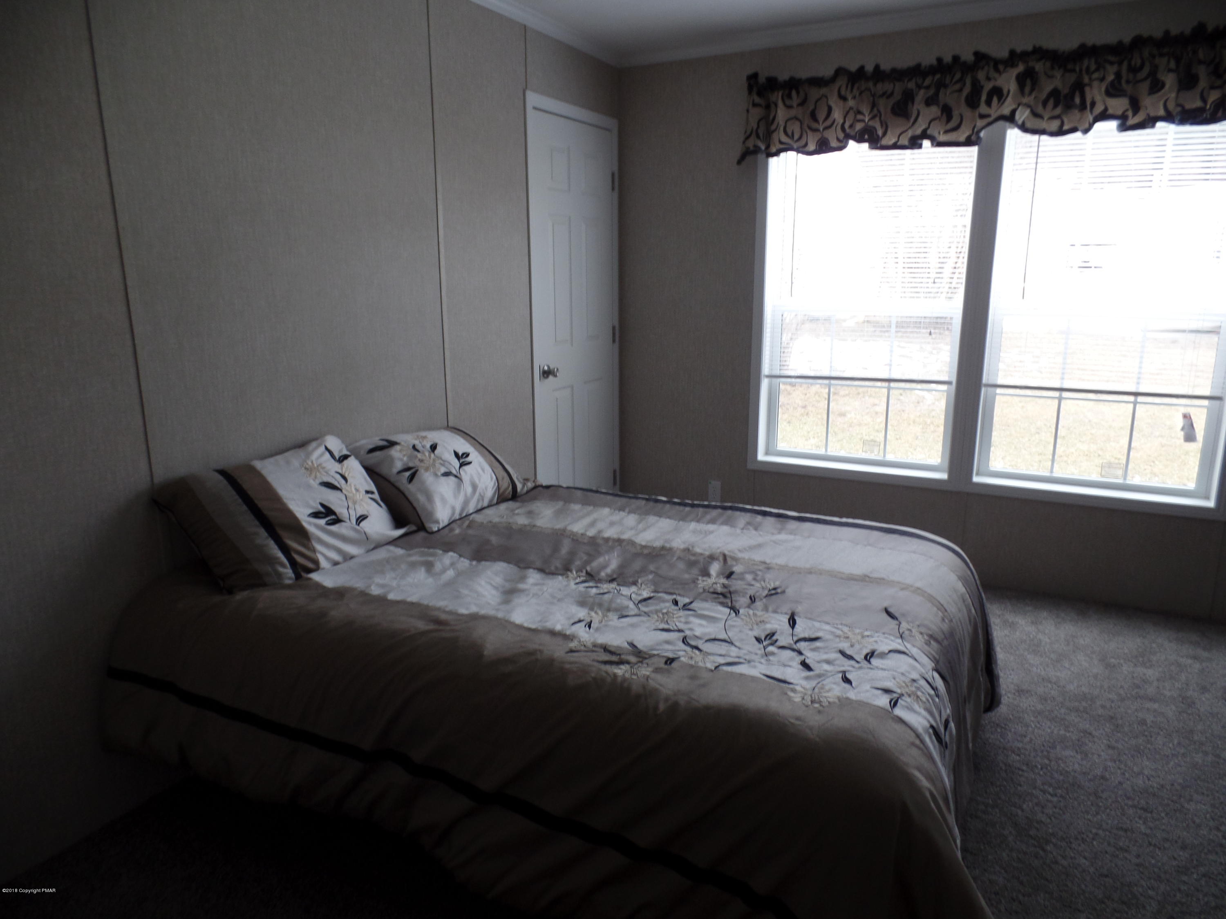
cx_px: 613
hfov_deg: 73.9
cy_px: 460
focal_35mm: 23
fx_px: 815
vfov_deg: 58.9
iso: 80
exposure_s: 1/30
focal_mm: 4.1
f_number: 2.8
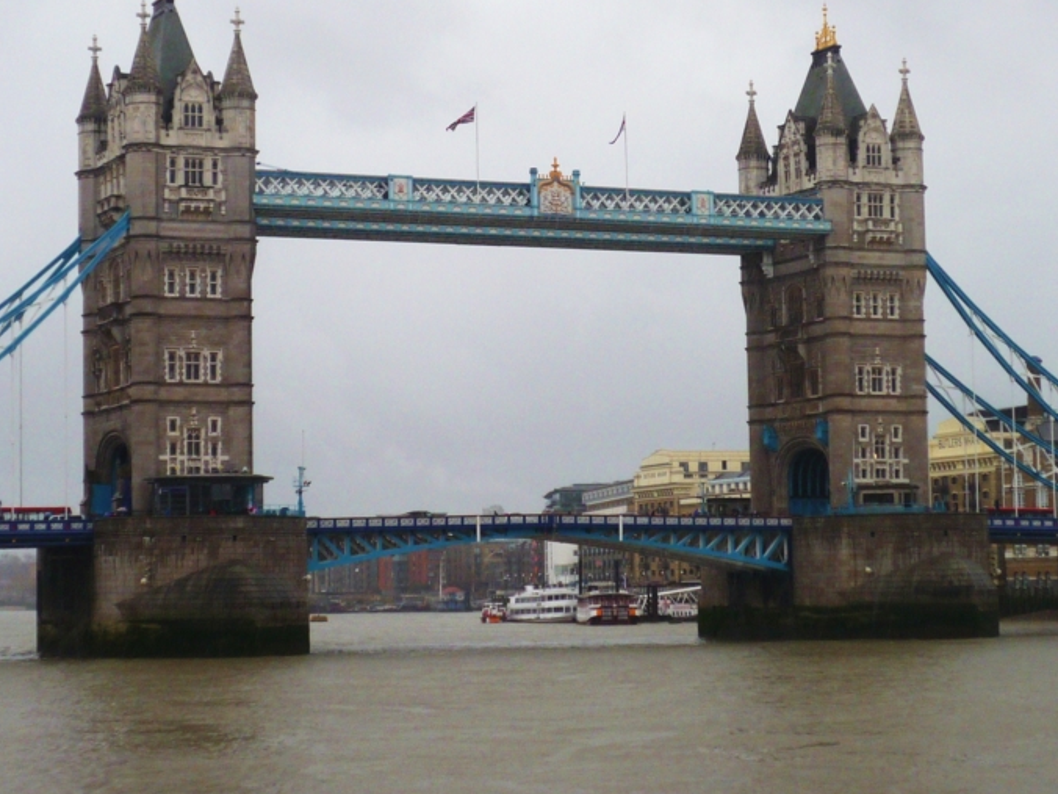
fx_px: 2751
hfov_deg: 21.8
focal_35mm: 90
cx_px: 473
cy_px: 326
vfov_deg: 16.4
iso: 100
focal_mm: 9.3
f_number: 4.3
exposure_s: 1/250
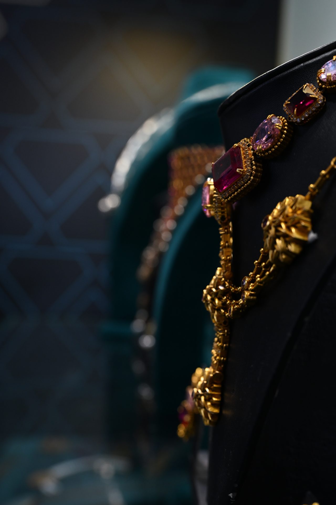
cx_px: 168
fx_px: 630
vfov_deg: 43.6
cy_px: 252
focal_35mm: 45
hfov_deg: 29.9
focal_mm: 45
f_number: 6.3
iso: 1250
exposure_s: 1/100
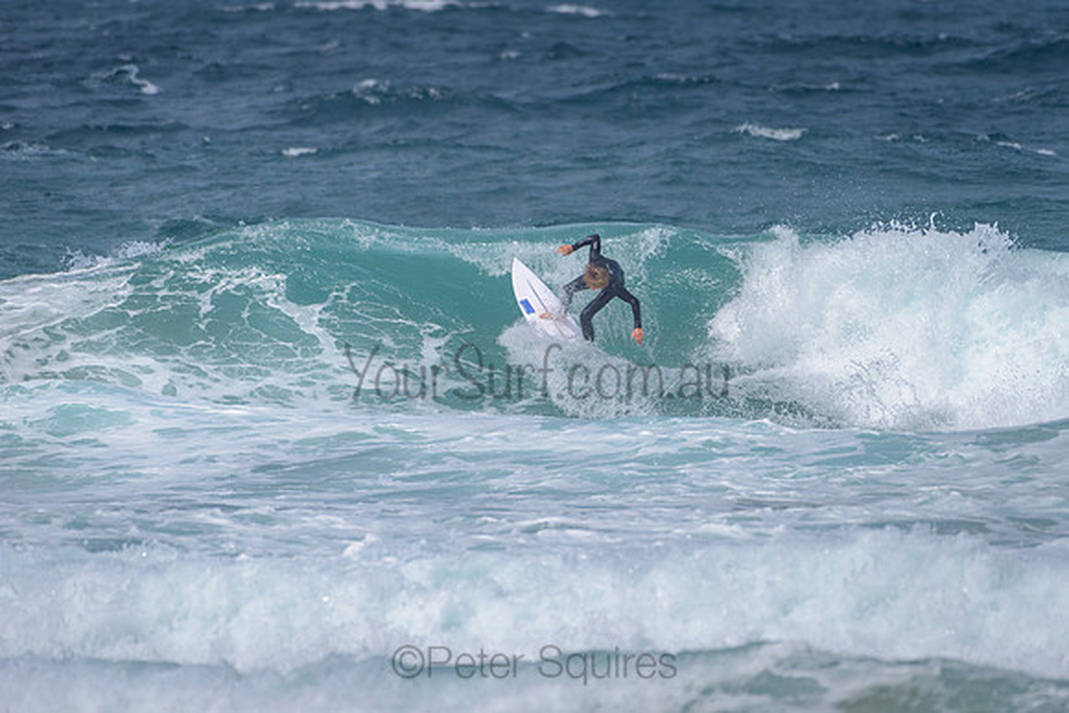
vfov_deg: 2.2
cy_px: 302
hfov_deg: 3.4
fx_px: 18216
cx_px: 656
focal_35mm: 613
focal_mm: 500
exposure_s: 1/2000
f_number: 5.6
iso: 100
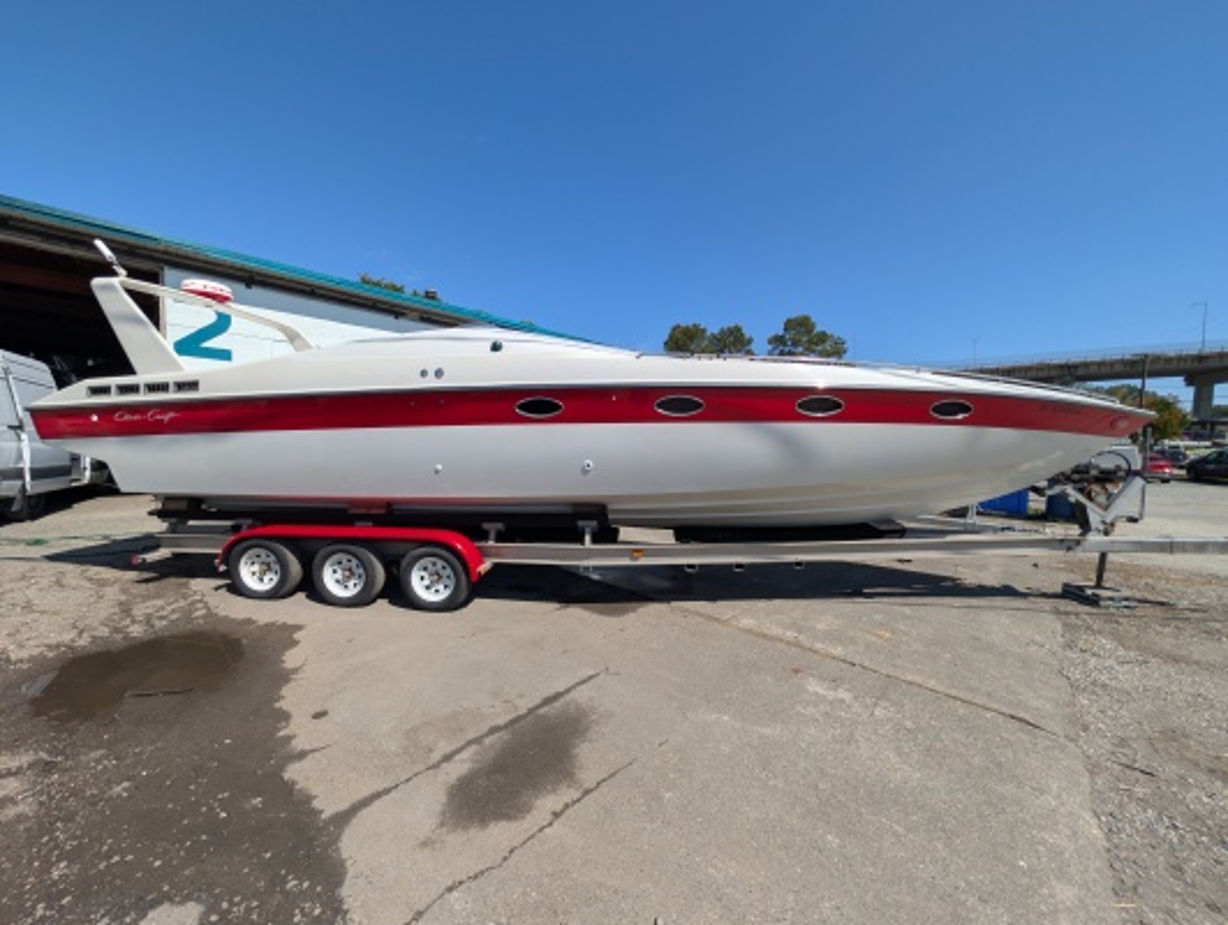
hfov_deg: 110.4
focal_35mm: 12
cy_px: 462
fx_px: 426
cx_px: 614
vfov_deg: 94.7
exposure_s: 1/3497
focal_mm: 2.02
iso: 46
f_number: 1.7
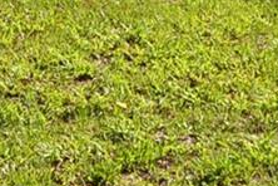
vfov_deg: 6.6
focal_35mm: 195
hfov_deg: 10.5
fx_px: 1506
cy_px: -317
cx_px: 210
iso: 400
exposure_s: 1/250
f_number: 10
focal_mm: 18
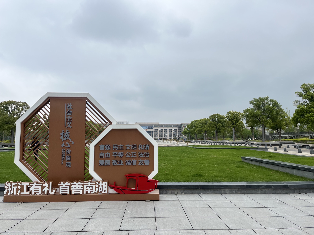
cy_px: 118
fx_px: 236
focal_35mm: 26
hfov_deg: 67.3
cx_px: 157
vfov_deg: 53.1
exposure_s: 1/2755
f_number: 1.6
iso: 50
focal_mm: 5.1
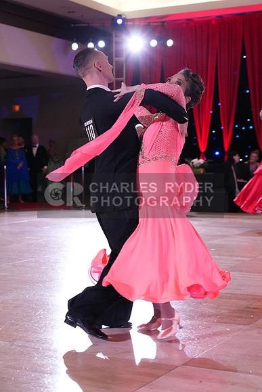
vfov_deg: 31.0
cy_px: 196
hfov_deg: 20.9
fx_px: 709
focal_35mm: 65
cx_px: 131
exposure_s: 1/250
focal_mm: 65
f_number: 5
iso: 3200
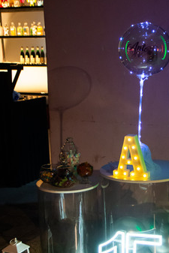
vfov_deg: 27.3
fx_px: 521
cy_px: 151
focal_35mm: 74
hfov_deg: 18.3
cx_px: 128
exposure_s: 1/100
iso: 2500
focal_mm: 26
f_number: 3.2
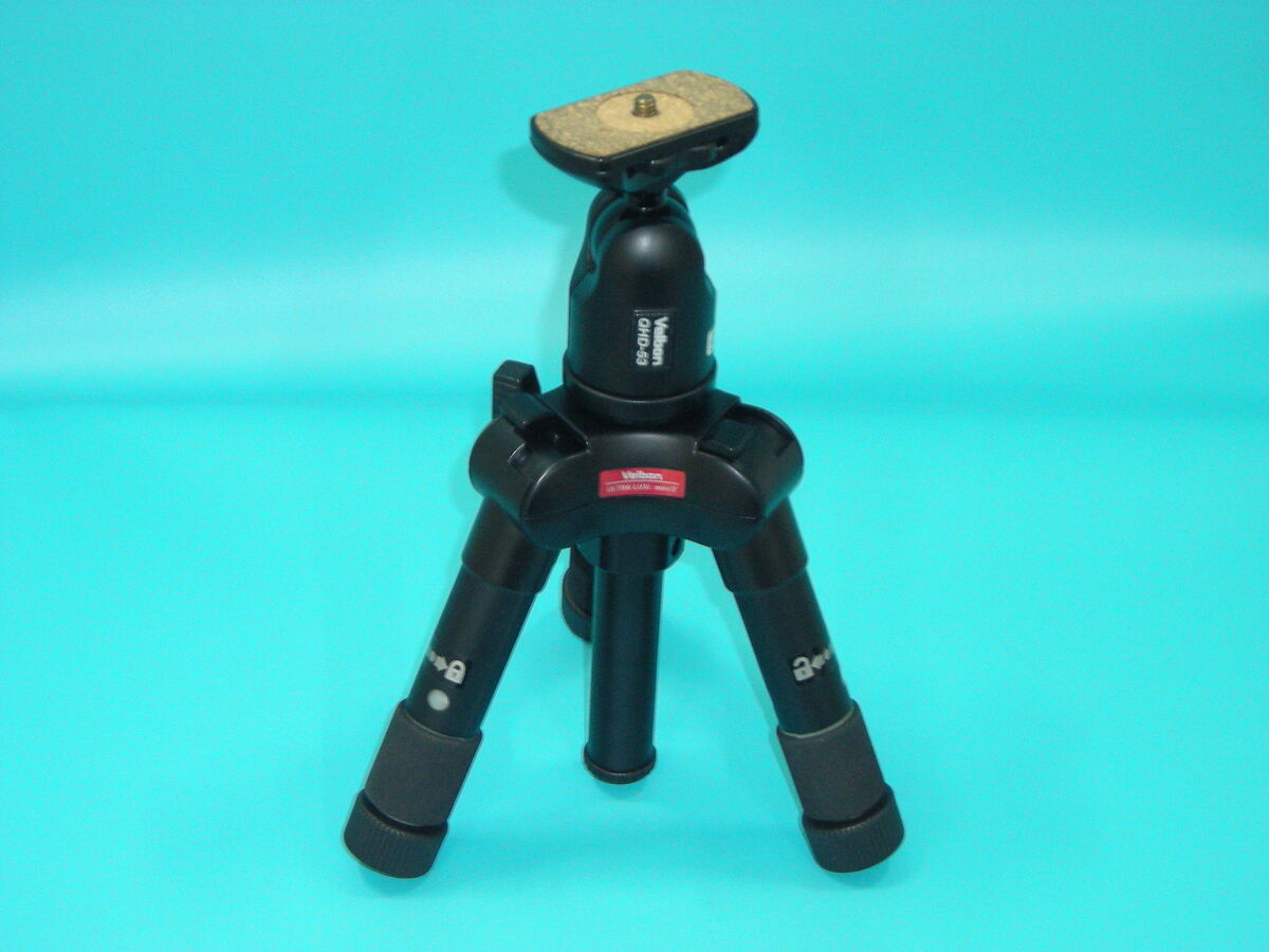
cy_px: 476
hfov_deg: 25.3
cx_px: 634
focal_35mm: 77
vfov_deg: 19.1
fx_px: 2823
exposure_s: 1/15.2
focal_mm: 12.7
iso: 200
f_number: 4.2
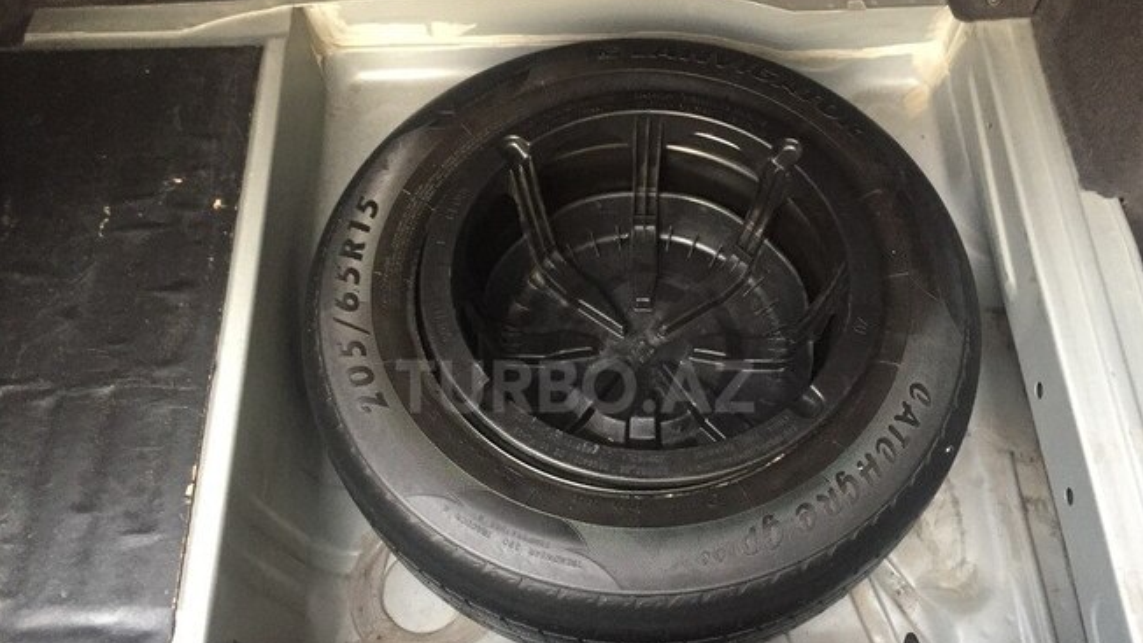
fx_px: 970
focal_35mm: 32
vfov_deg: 36.6
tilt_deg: -65.7
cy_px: 386
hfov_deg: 61.0
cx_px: 575
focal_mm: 4.15
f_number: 2.2
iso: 250
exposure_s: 1/25
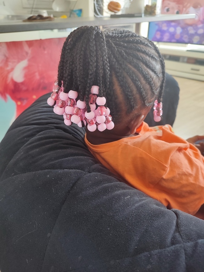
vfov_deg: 71.6
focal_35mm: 24
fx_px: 189
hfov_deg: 56.8
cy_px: 136
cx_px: 102
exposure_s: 1/33
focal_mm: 5.89
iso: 186
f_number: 1.89
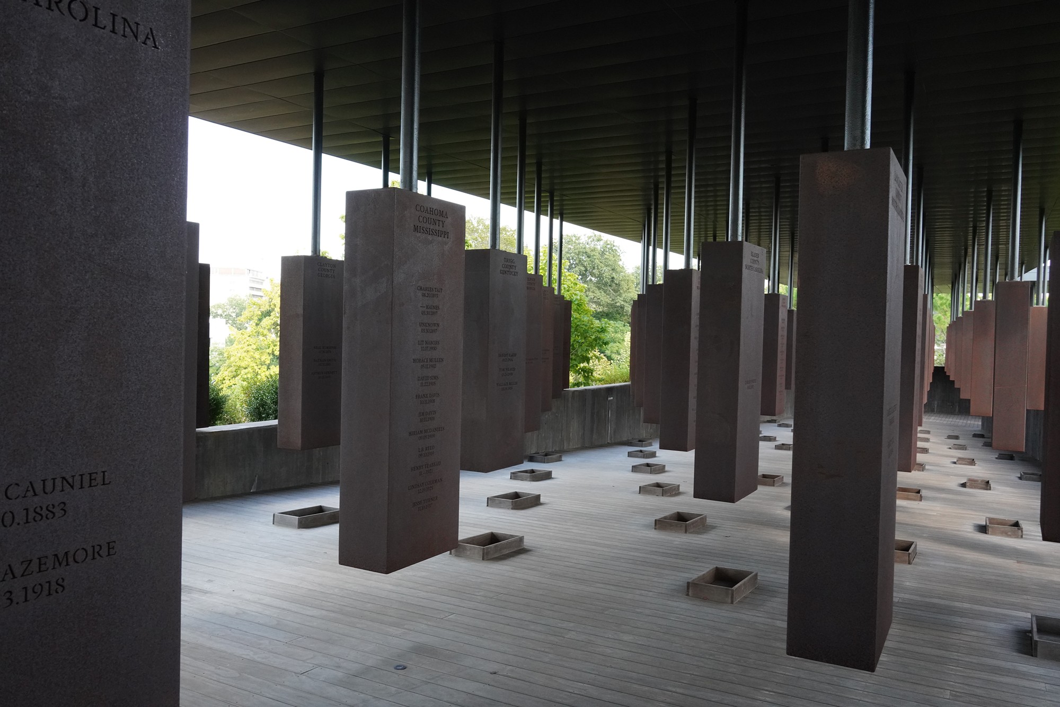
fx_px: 825
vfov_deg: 46.4
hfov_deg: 65.5
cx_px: 530
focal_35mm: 28
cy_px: 354
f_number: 10
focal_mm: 28
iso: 3200
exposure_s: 1/100
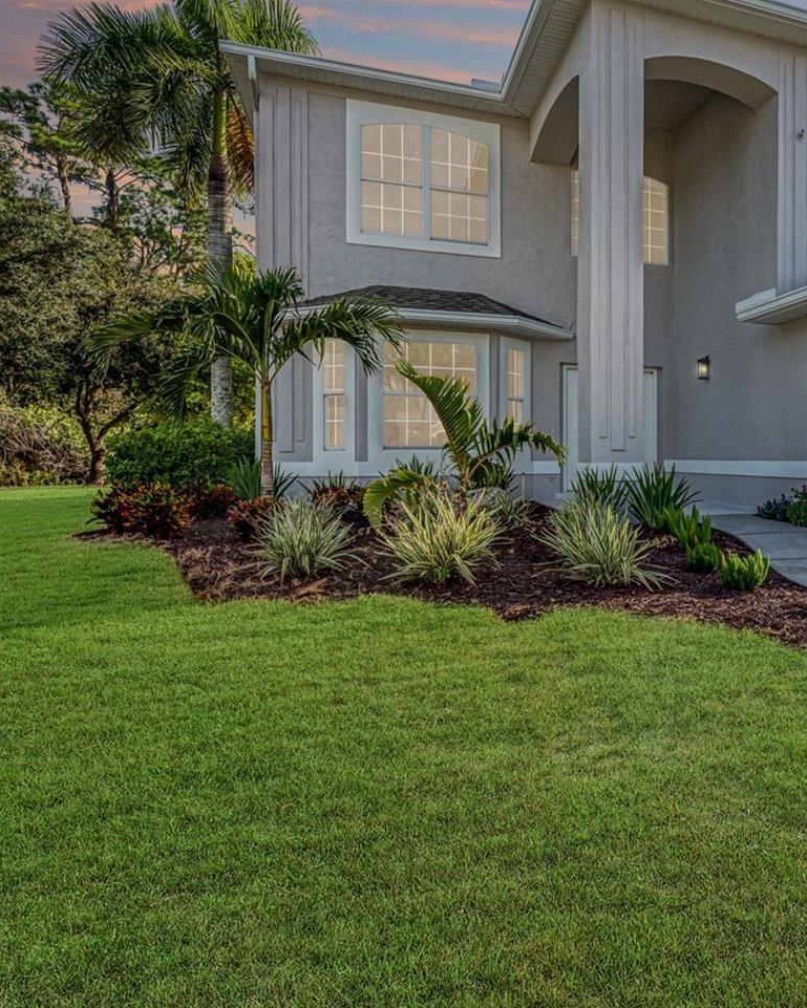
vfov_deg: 67.9
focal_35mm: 25
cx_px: 713
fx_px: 746
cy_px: 452
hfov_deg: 50.9
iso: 100
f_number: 7.1
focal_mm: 16
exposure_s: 1/250
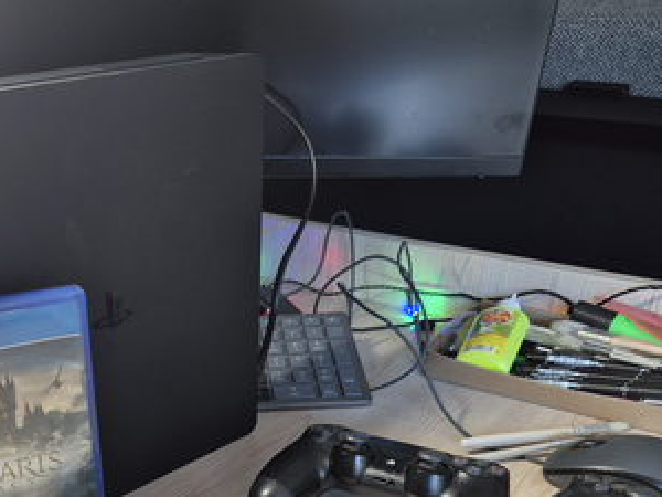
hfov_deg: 40.3
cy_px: 488
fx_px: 880
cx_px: 181
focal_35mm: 46
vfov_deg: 29.6
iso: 100
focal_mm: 5.4
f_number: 1.8
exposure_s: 1/56
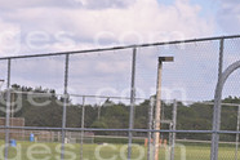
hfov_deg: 10.2
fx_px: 1307
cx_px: -101
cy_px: 237
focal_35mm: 196
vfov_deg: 6.9
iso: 125
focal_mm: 63
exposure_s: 1/250
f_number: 8
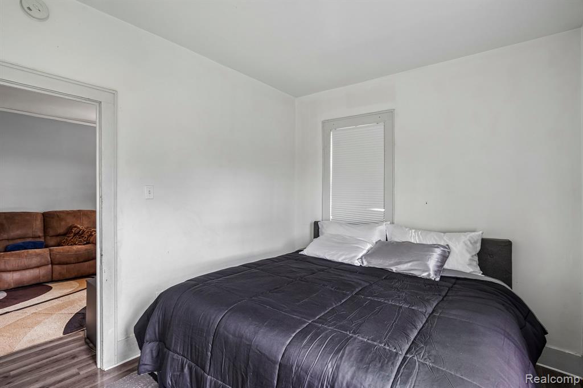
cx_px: 292
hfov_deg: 96.8
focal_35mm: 16
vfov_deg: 73.7
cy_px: 194
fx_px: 259
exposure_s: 1/6
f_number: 8
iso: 400
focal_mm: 16
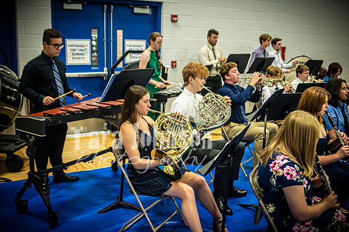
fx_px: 349
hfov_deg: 53.2
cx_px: 174
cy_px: 116
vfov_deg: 36.8
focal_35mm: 36
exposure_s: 1/200
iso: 3600
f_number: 2.8
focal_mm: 24
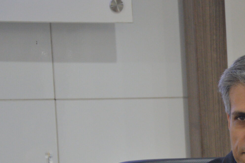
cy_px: 202
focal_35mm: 308
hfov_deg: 6.7
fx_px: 2094
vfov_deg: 4.4
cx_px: 284
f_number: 5.3
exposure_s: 1/60
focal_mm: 80
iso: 1000
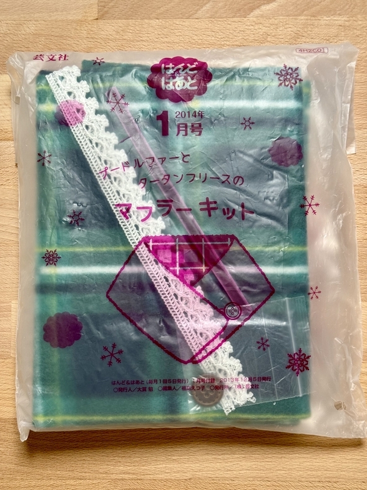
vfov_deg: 38.9
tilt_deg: -85.1
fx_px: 693
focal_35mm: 49
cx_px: 186
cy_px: 246
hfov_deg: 29.7
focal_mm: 6.76
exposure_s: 1/64
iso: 100
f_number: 1.78
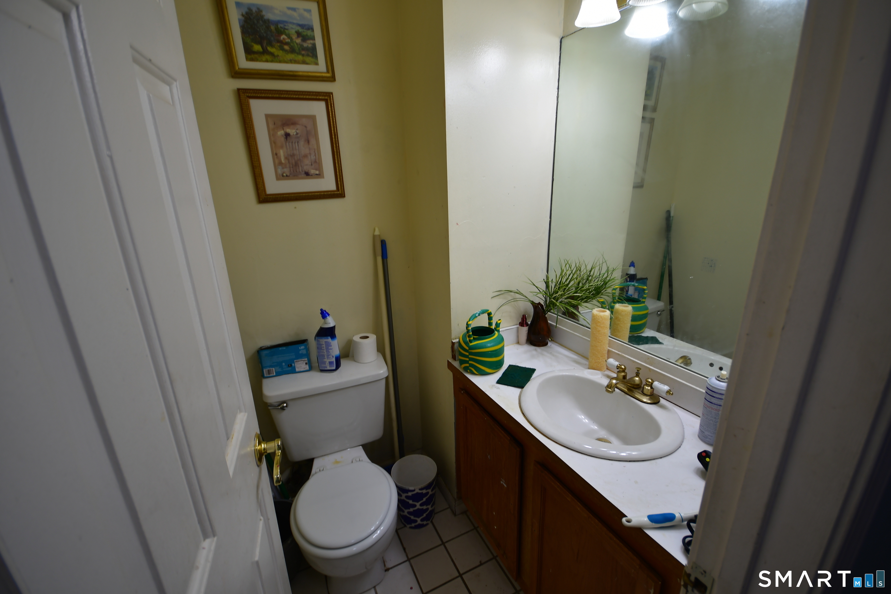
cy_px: 297
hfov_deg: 100.4
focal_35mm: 15
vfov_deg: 77.3
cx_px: 446
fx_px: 371
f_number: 4
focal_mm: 10
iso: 100
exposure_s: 1/30
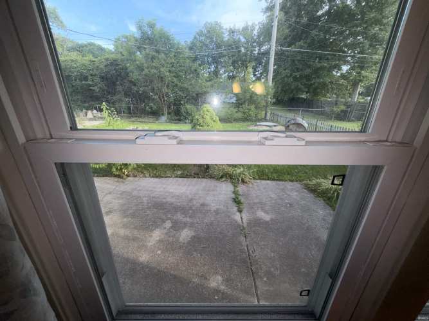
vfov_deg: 85.7
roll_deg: -0.2
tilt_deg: -20.5
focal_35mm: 14
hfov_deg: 102.1
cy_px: 160
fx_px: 173
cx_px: 214
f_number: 2.2
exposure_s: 1/120
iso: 16
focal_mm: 2.22
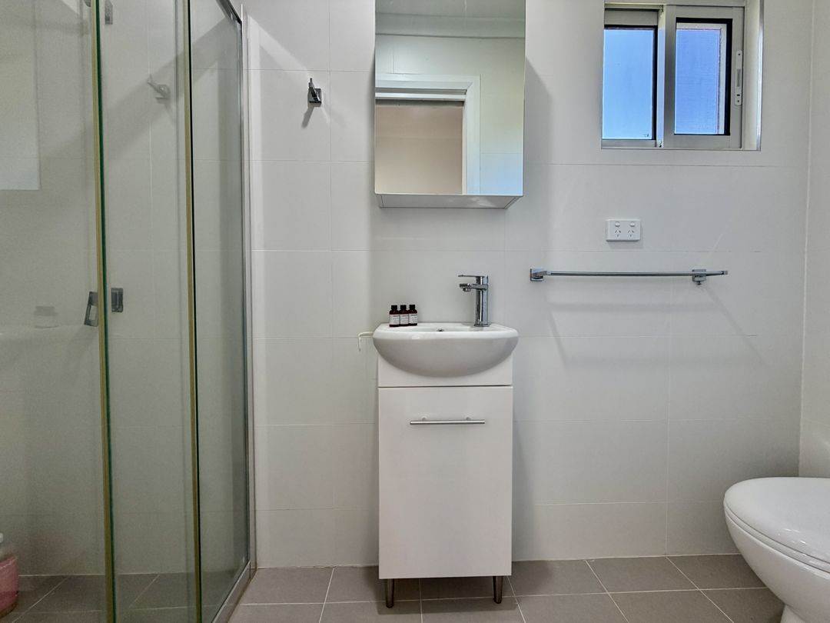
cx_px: 415
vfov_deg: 85.7
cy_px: 312
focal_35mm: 14
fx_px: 336
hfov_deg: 102.1
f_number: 2.2
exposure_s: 1/100
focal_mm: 2.22
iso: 125
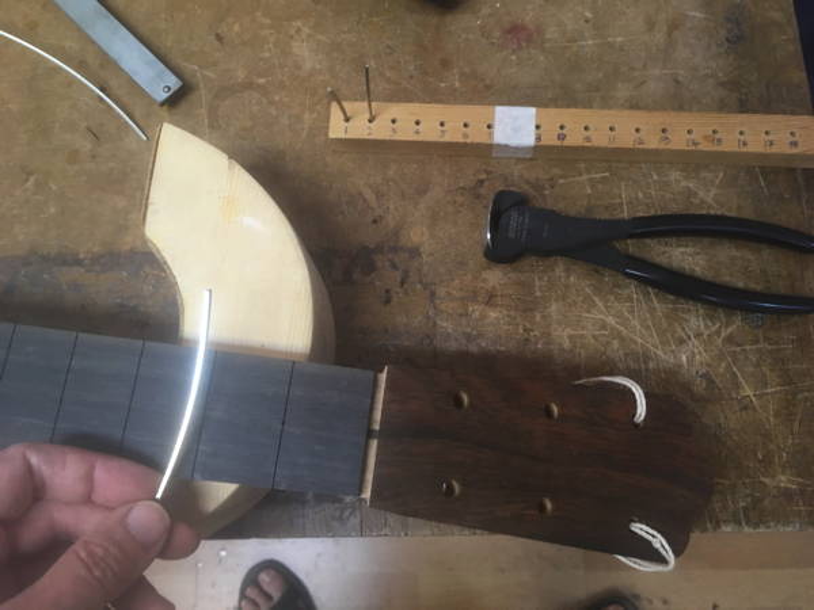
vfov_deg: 48.2
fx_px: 682
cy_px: 305
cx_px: 407
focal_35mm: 29
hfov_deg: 61.7
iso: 125
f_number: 2.2
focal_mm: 4.15
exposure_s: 1/33
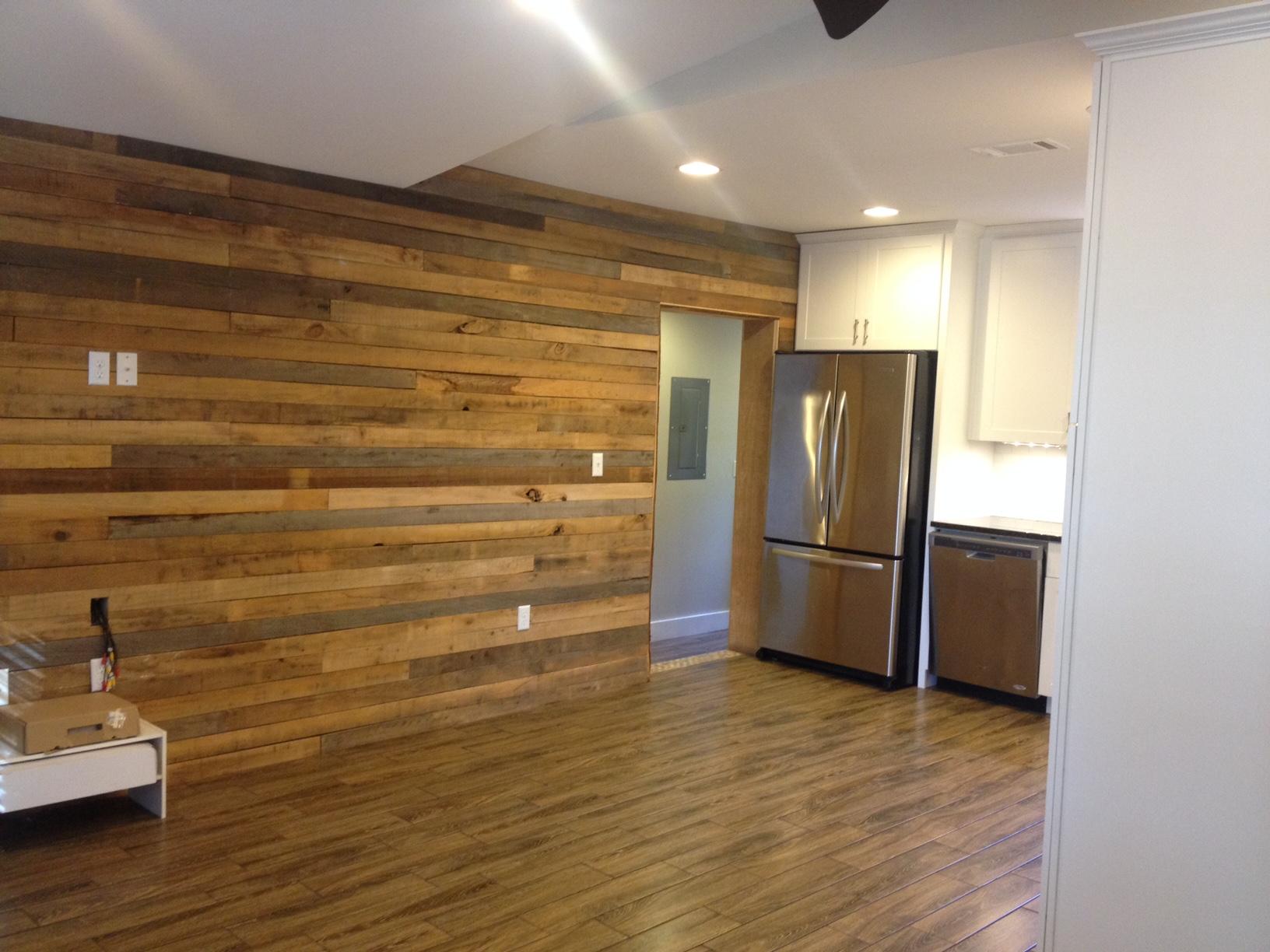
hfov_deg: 52.6
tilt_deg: -6.0
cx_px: 635
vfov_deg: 40.7
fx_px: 1284
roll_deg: -2.3
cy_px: 476
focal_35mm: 35
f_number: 2.4
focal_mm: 4.28
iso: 125
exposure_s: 1/20
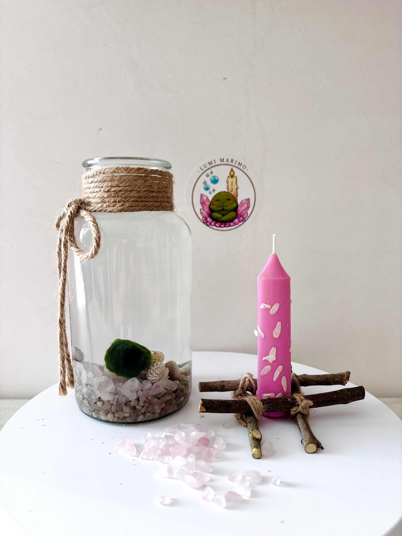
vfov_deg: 67.3
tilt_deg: -9.0
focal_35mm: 26
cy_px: 268
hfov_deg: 53.1
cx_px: 201
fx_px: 403
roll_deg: -0.2
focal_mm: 5.96
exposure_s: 1/60
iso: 160
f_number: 1.6
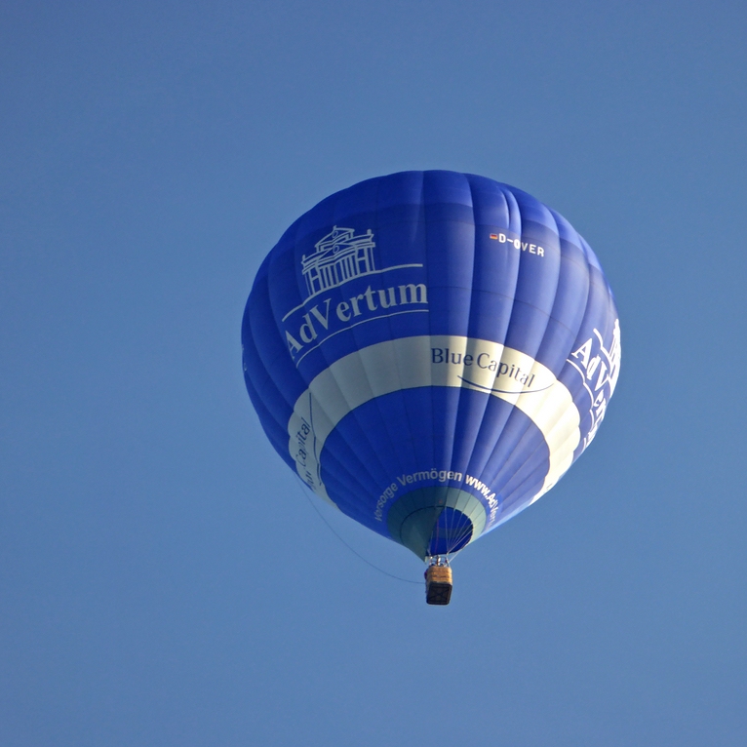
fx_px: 20777
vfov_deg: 2.1
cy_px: 374
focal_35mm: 851
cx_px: 445
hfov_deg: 2.1
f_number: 6.4
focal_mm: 129
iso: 125
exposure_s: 1/125
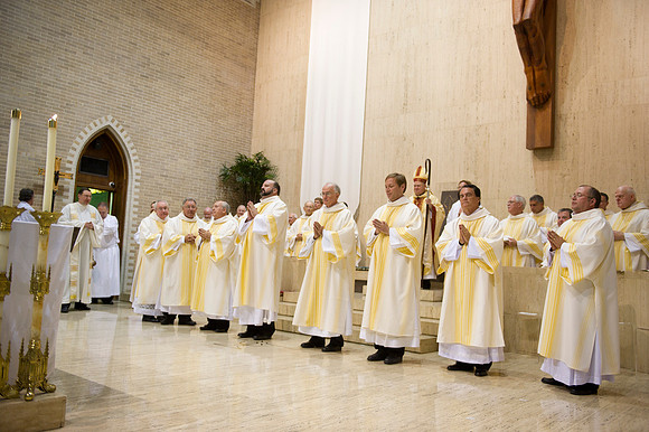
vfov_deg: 41.1
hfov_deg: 58.7
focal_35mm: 32
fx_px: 577
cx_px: 324
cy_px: 216
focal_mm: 32
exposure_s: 1/160
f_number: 2.8
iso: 2000
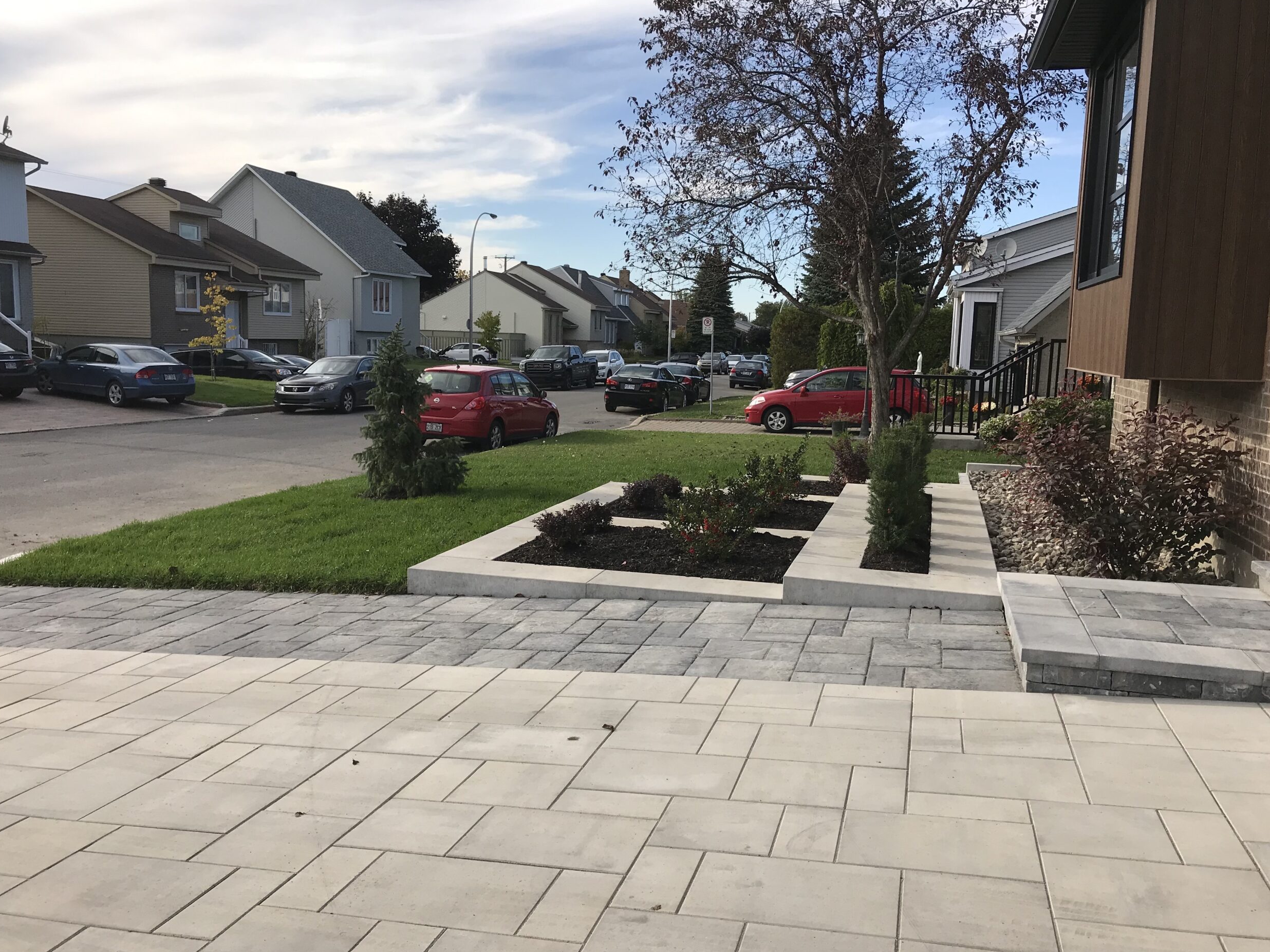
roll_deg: -1.2
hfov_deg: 61.7
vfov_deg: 48.2
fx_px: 1064
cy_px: 489
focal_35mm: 29
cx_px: 637
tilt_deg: -7.6
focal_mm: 3.99
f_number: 1.8
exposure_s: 1/1520
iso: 20
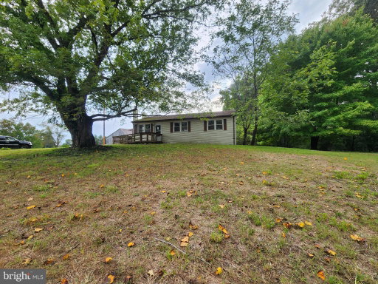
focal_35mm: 13
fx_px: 142
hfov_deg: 106.2
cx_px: 189
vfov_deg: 89.9
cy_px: 142
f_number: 2.2
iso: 50
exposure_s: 1/255
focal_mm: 2.2
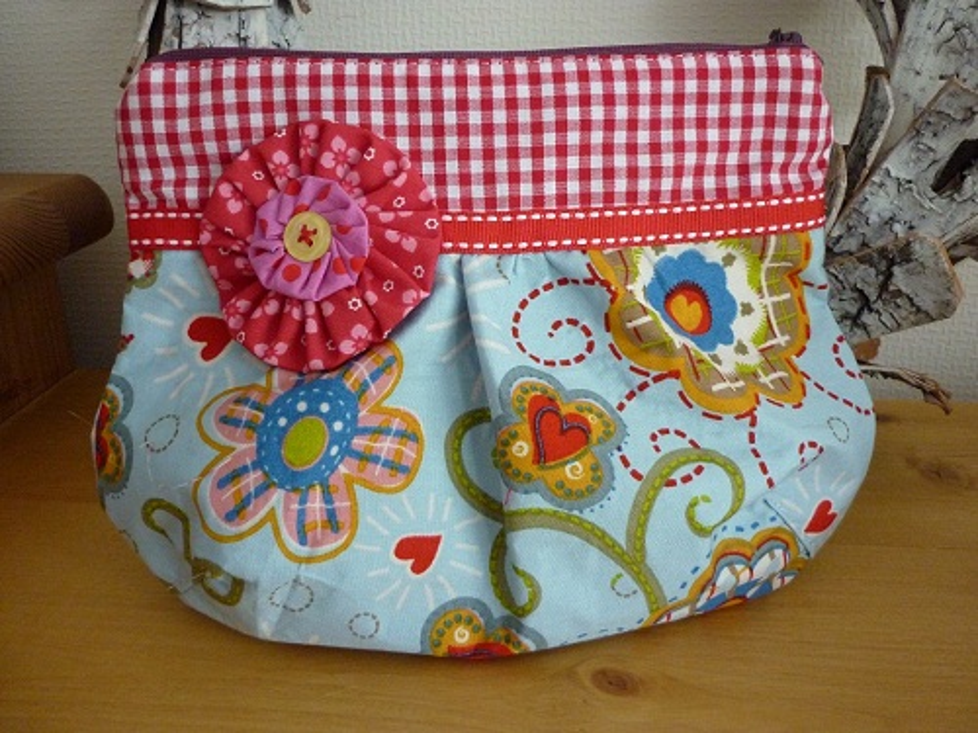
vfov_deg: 42.9
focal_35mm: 33
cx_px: 489
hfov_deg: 55.4
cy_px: 366
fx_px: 932
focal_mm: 5.5
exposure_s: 1/30
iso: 400
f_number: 2.8
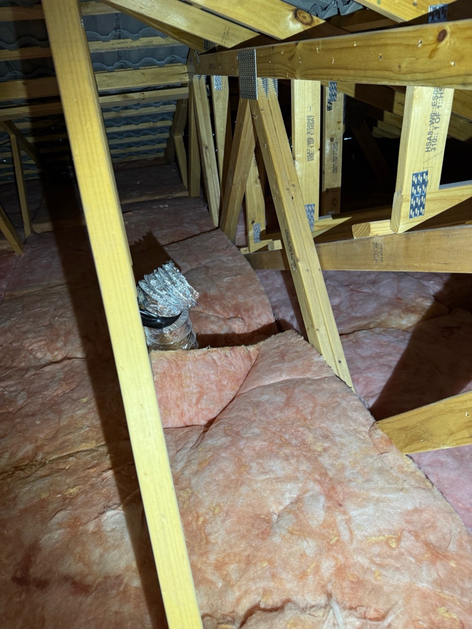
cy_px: 314
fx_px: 436
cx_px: 236
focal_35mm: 24
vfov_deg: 71.6
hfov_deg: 56.8
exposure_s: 1/100
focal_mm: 6.76
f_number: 1.78
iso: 200
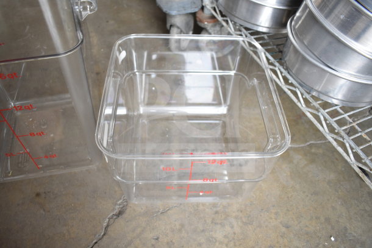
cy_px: 124
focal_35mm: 27
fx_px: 279
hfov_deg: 67.4
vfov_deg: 48.0
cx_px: 186
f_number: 3.5
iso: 400
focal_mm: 18
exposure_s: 1/30
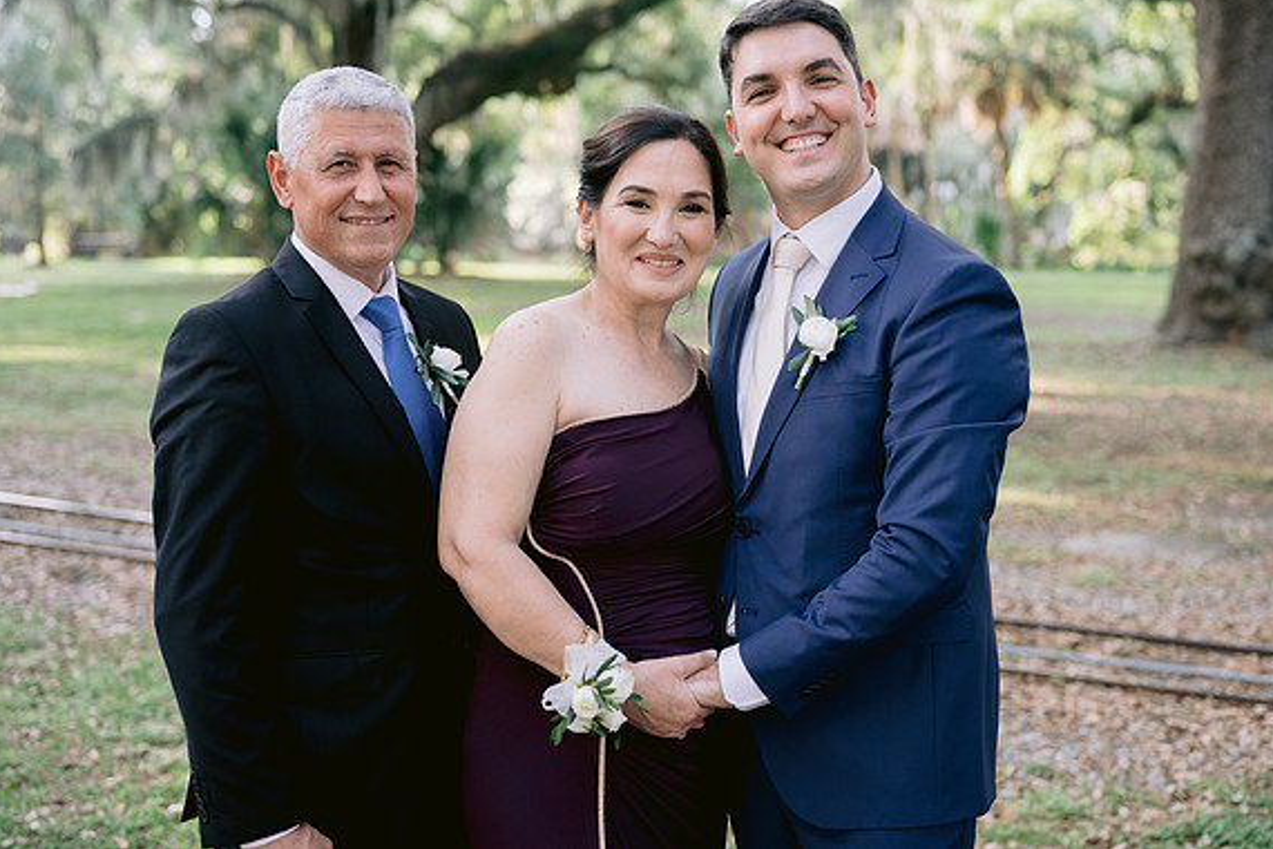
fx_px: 1909
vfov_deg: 25.1
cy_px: 433
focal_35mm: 54
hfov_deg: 36.9
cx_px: 678
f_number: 2.8
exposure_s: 1/320
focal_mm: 50
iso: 400
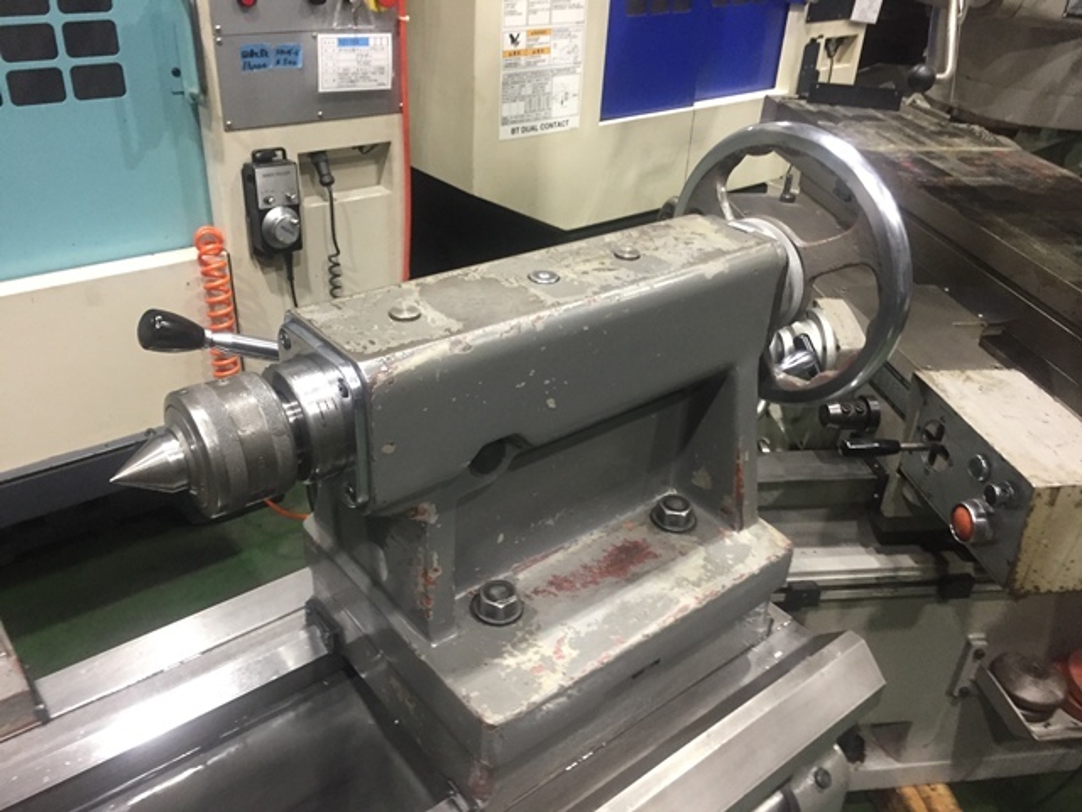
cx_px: 541
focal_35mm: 29
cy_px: 406
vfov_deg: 48.2
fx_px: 906
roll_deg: -3.0
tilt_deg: -31.1
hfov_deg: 61.7
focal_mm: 4.15
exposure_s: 1/30
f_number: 2.2
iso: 160
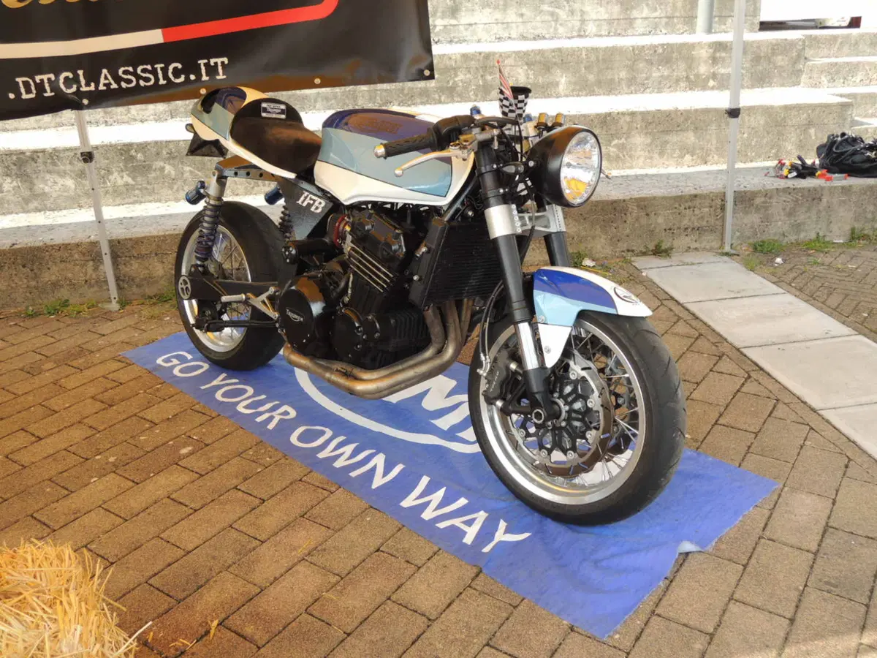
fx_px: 785
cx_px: 438
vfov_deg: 45.4
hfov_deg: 58.4
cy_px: 329
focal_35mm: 31
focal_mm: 5.5
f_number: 3
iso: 100
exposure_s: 1/320
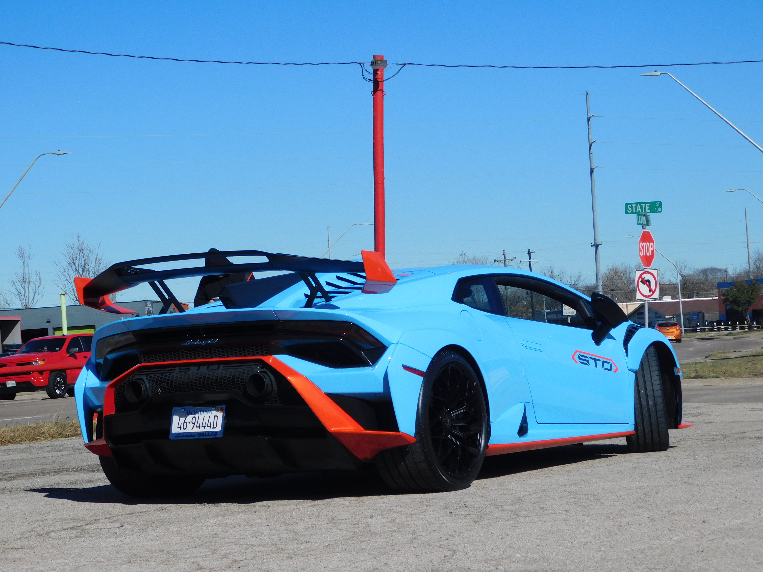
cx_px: 382
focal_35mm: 80
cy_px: 286
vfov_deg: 18.4
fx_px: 1763
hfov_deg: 24.4
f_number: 8.8
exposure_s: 1/400
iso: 125
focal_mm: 14.2
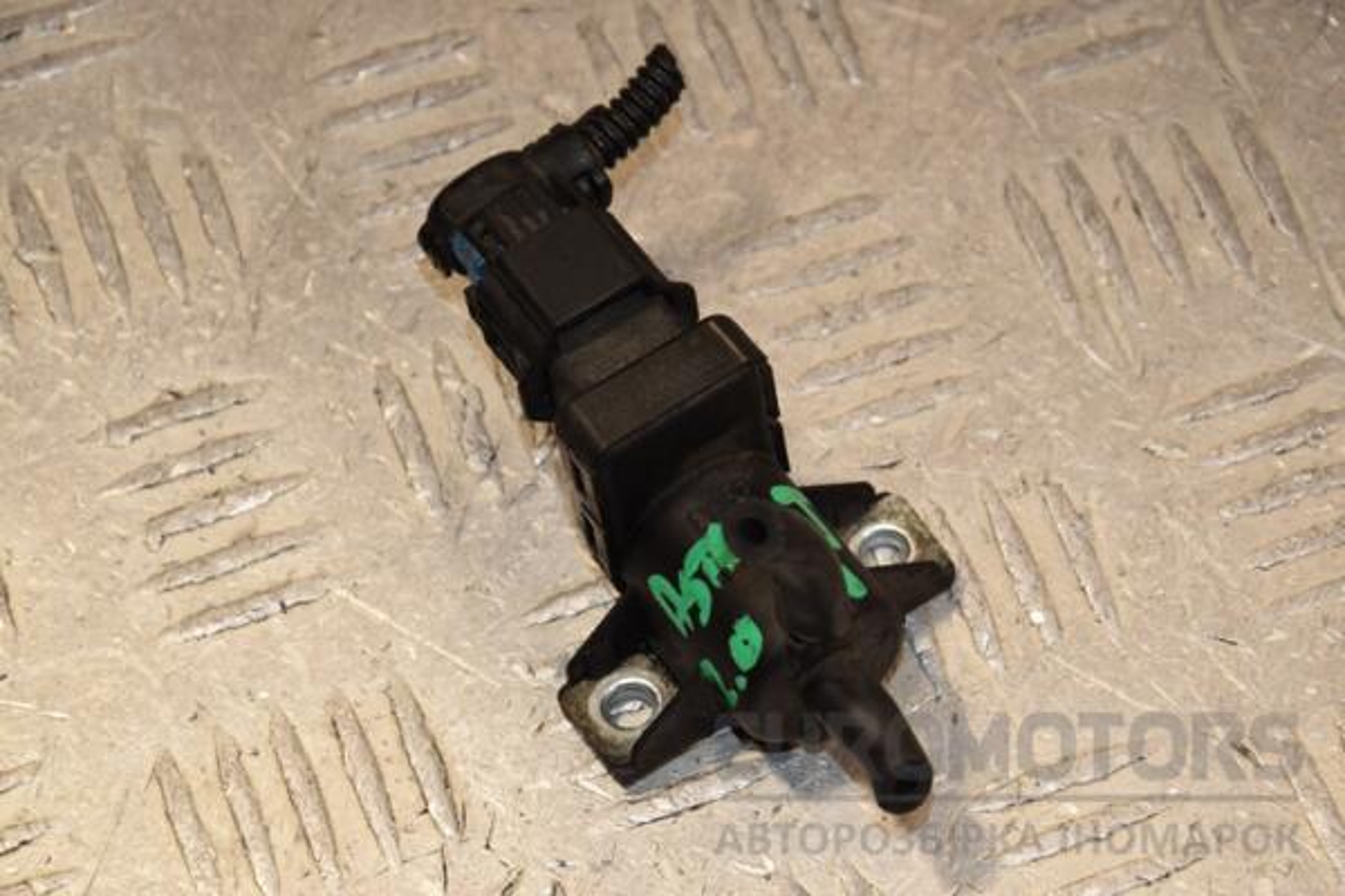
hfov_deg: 13.0
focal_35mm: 158
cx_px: 672
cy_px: 448
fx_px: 5884
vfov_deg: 8.7
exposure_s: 1/200
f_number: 9
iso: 800
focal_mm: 105
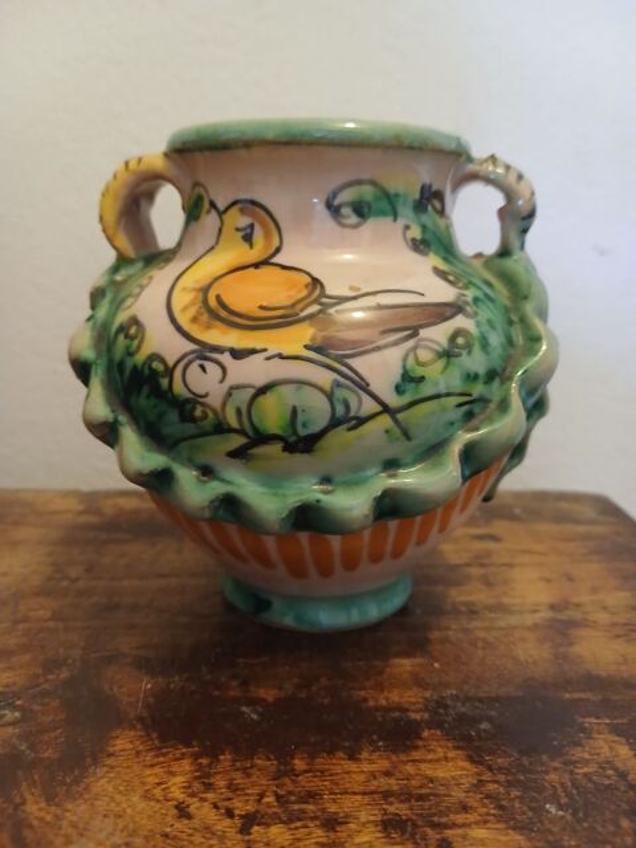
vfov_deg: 65.3
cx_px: 318
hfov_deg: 51.4
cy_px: 424
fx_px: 661
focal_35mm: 27
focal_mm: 3.98
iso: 400
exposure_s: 1/20
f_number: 1.8
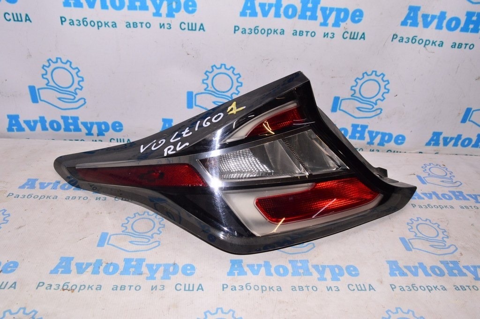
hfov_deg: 67.4
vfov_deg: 47.9
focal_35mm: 27
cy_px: 160
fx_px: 360
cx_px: 240
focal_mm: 18
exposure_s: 1/200
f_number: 8
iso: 1600
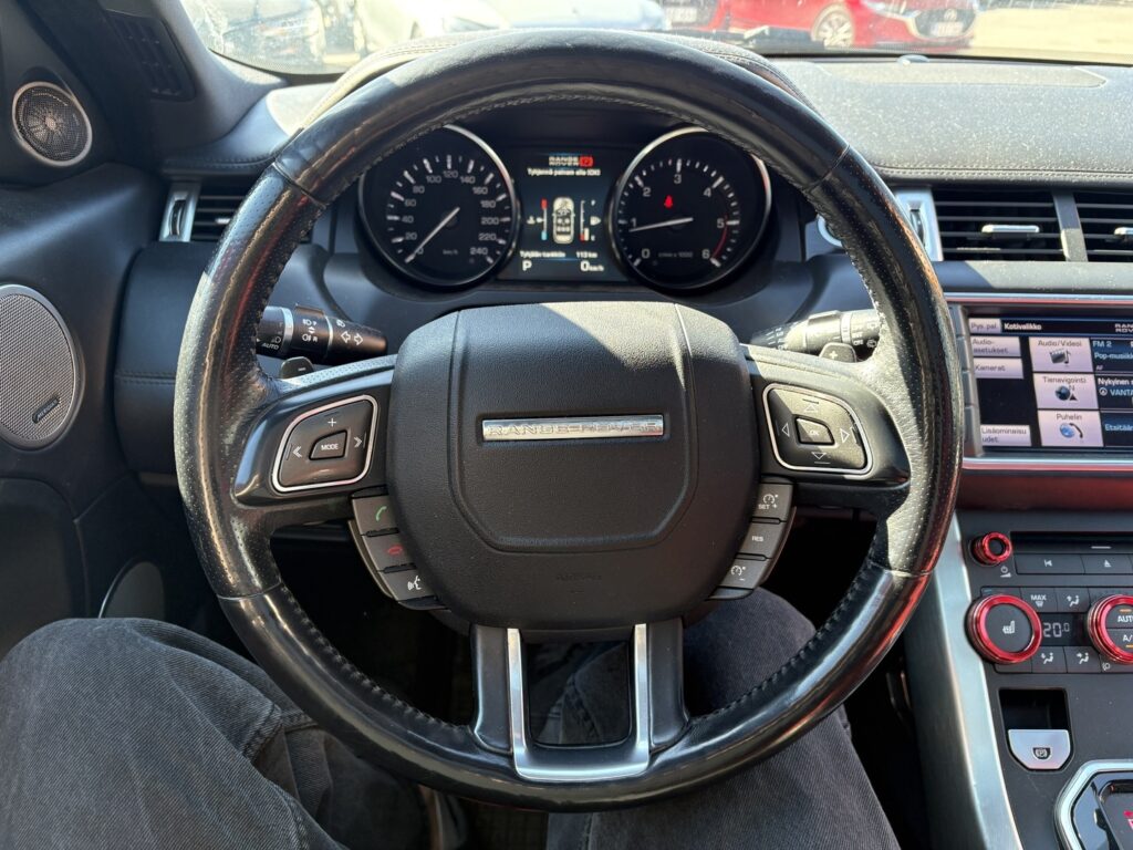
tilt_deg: -30.0
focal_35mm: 26
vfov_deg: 53.1
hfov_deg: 67.3
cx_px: 566
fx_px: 851
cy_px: 425
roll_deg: +0.2
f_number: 1.6
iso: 125
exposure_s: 1/121
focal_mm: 5.96
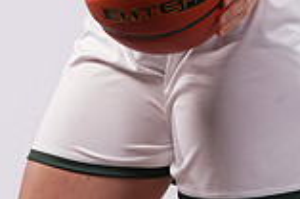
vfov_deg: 3.5
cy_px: -228
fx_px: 3227
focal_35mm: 388
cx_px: 193
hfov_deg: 5.3
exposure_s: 1/125
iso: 160
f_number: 11
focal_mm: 135
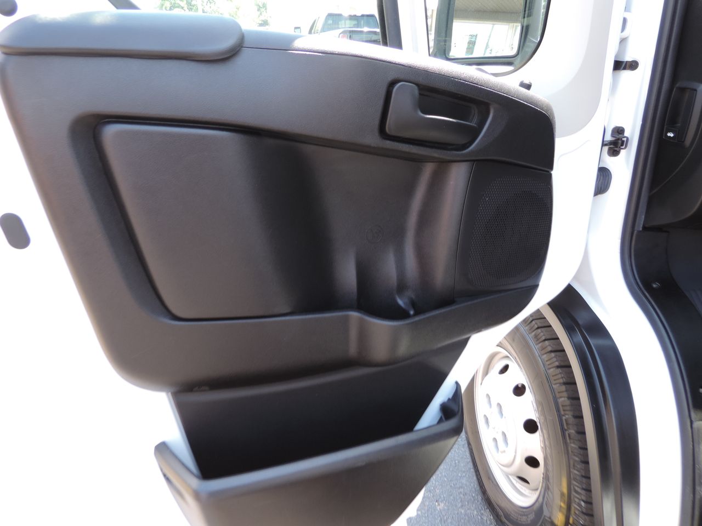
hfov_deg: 71.6
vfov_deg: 56.8
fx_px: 487
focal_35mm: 24
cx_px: 351
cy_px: 263
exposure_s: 1/50
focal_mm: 4.3
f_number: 3
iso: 80
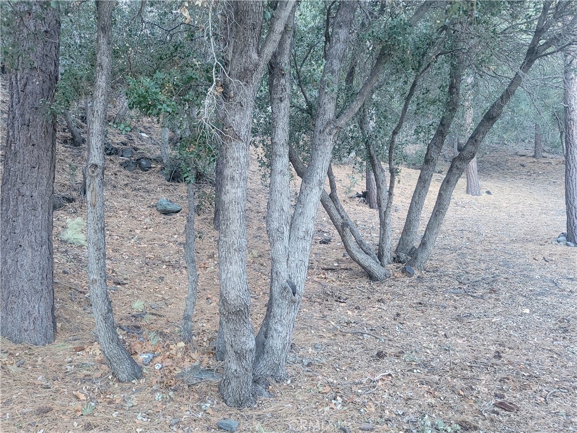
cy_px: 216
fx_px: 433
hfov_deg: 67.3
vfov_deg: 53.1
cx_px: 288
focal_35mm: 26
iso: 160
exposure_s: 1/24
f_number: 1.8
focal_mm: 5.4
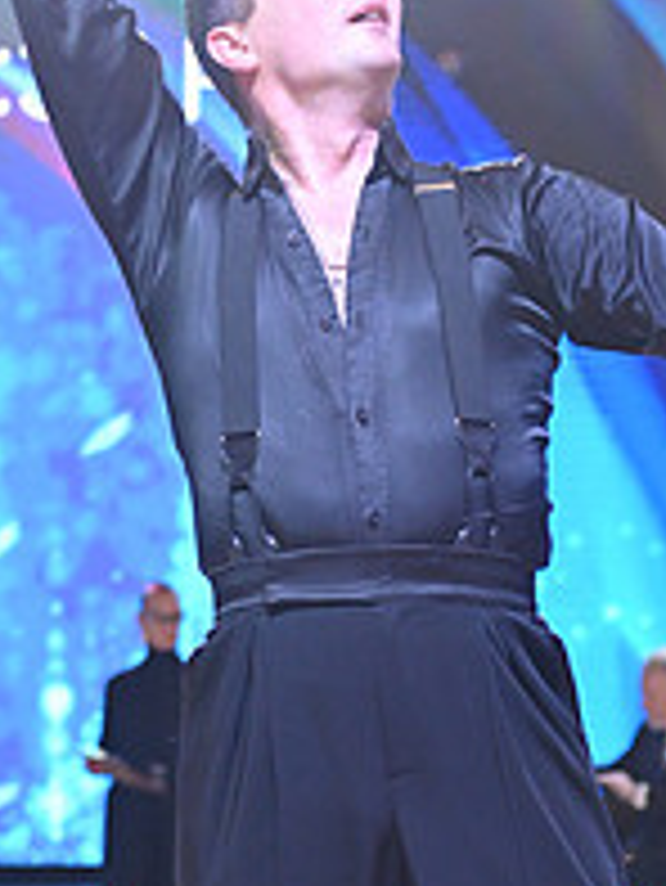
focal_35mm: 198
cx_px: 758
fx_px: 5074
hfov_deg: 7.5
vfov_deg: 9.8
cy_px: 1070
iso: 2000
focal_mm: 70
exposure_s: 1/250
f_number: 4
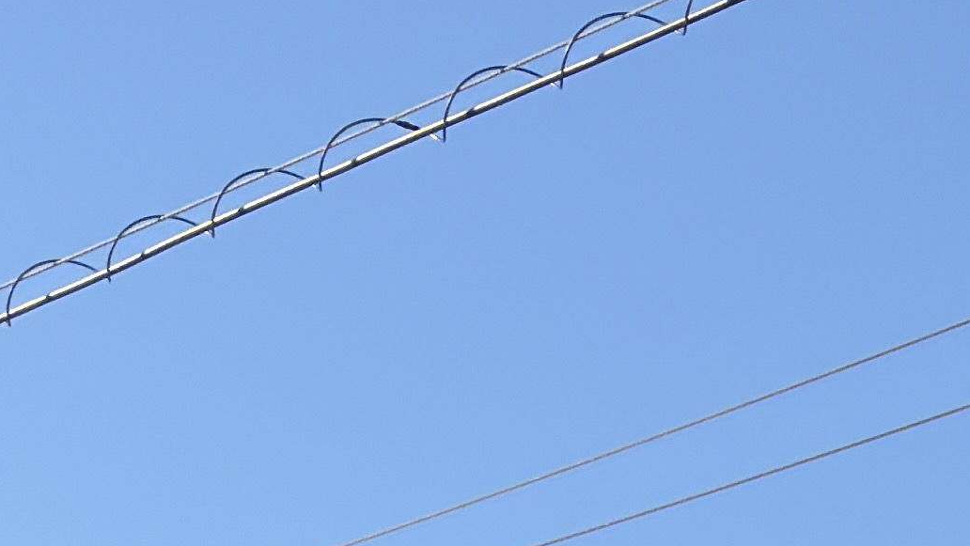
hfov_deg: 8.9
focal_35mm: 211
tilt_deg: +4.0
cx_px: 2621
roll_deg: -1.0
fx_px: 5428
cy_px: 1995
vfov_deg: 5.2
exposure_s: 1/2217
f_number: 1.78
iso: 64
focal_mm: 6.76
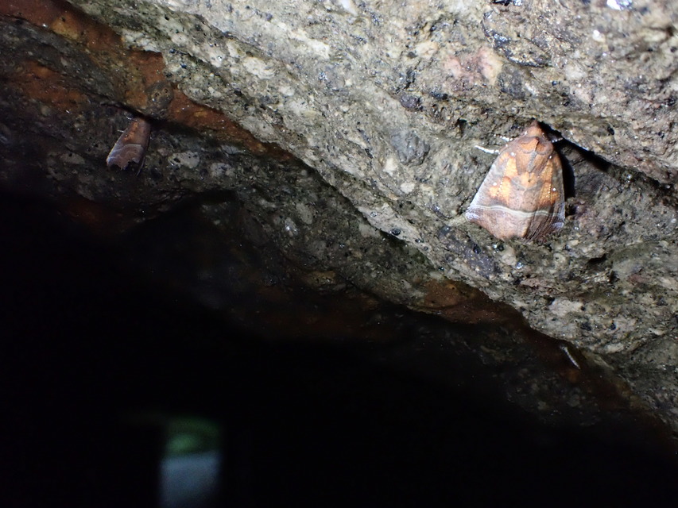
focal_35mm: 30
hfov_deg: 60.0
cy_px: 254
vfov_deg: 46.8
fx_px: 588
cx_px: 339
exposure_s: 1/80
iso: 800
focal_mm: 5.4
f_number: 3.2
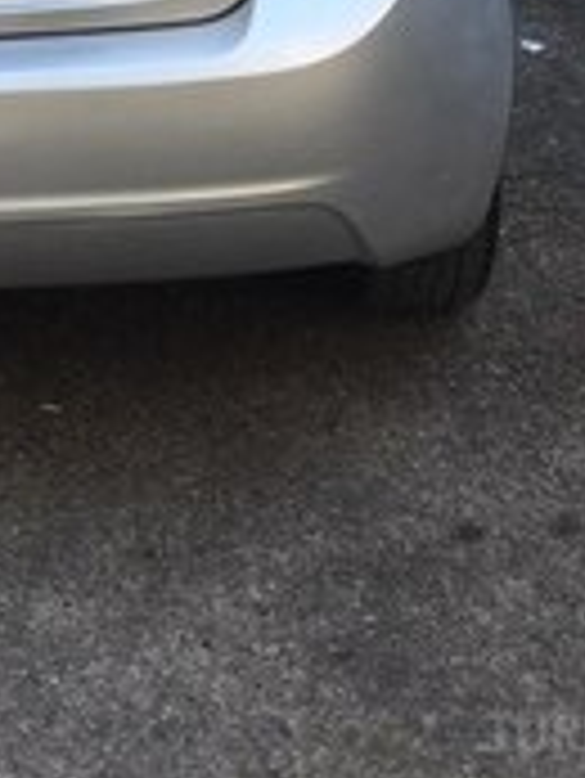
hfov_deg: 17.1
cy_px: -324
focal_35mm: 83
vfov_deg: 20.7
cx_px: -81
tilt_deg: -7.9
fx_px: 1868
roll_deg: +0.7
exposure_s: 1/391
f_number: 2.2
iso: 32
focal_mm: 4.15
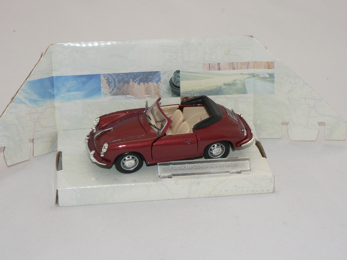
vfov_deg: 19.9
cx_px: 174
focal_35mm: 74
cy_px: 130
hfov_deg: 26.3
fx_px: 742
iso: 80
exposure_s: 1/60
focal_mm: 12.4
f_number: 3.2
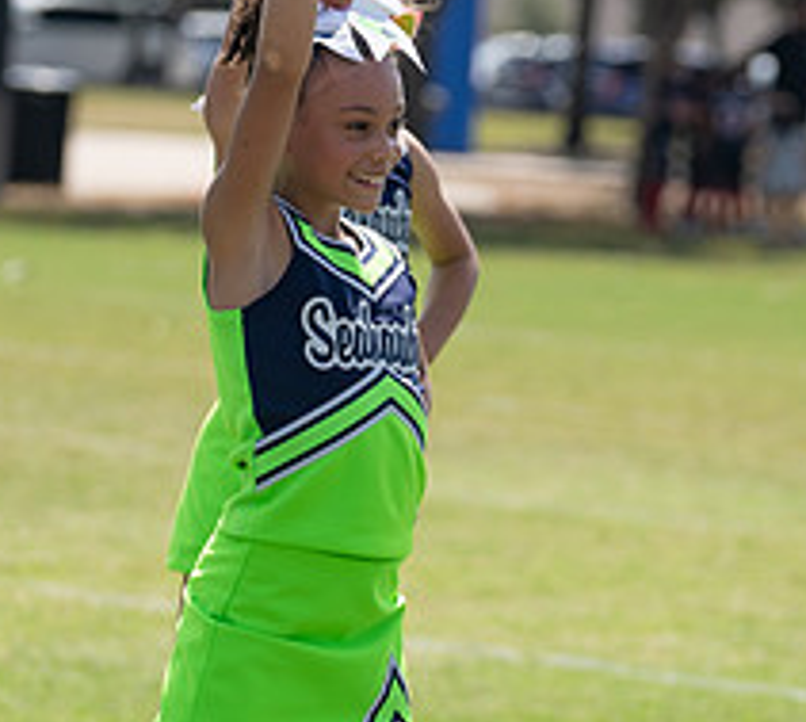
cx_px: 432
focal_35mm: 370
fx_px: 9253
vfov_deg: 4.5
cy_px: 493
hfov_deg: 5.0
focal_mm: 129
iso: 160
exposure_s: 1/1250
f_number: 4
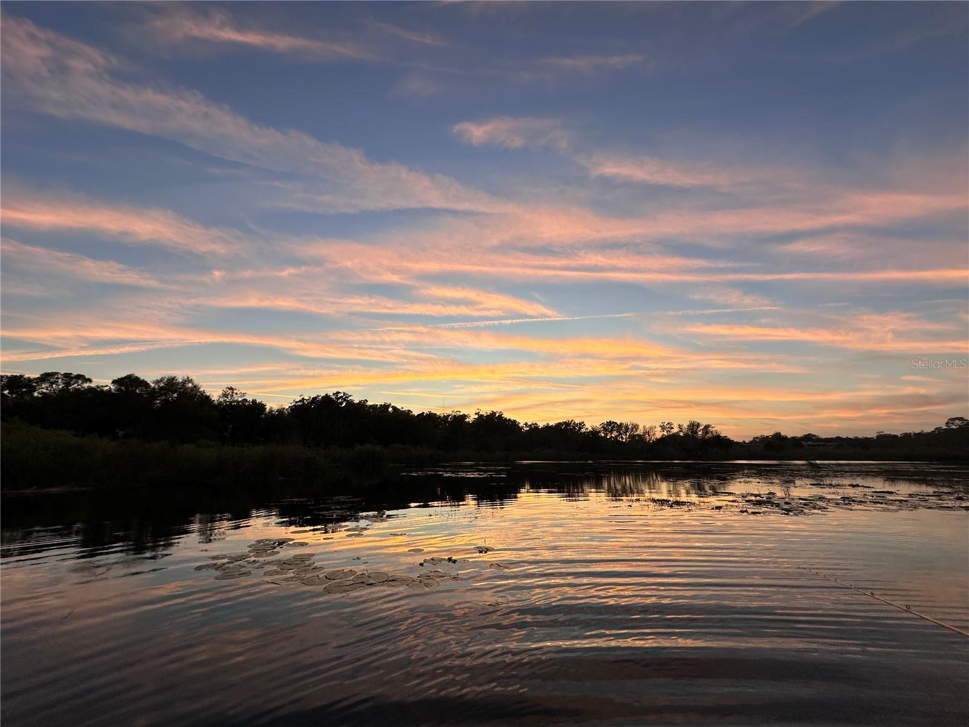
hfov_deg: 102.1
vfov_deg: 85.7
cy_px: 364
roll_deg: -0.6
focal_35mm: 14
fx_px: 392
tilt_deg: +14.1
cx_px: 484
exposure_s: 1/221
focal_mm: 2.22
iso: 40
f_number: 2.2
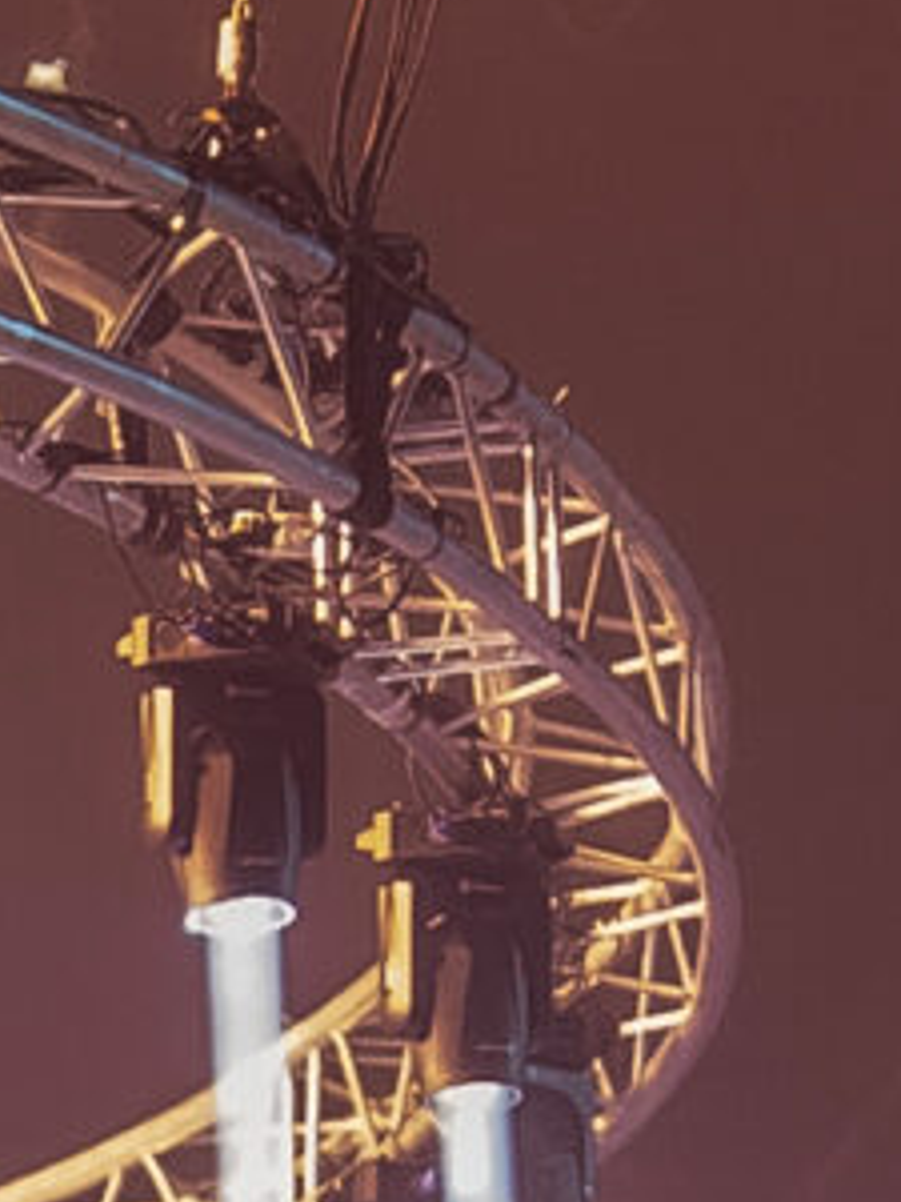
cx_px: -1225
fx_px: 14264
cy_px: 2721
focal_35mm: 411
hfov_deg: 3.6
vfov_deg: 4.7
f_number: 1.4
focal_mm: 50
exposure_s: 1/250
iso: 10000
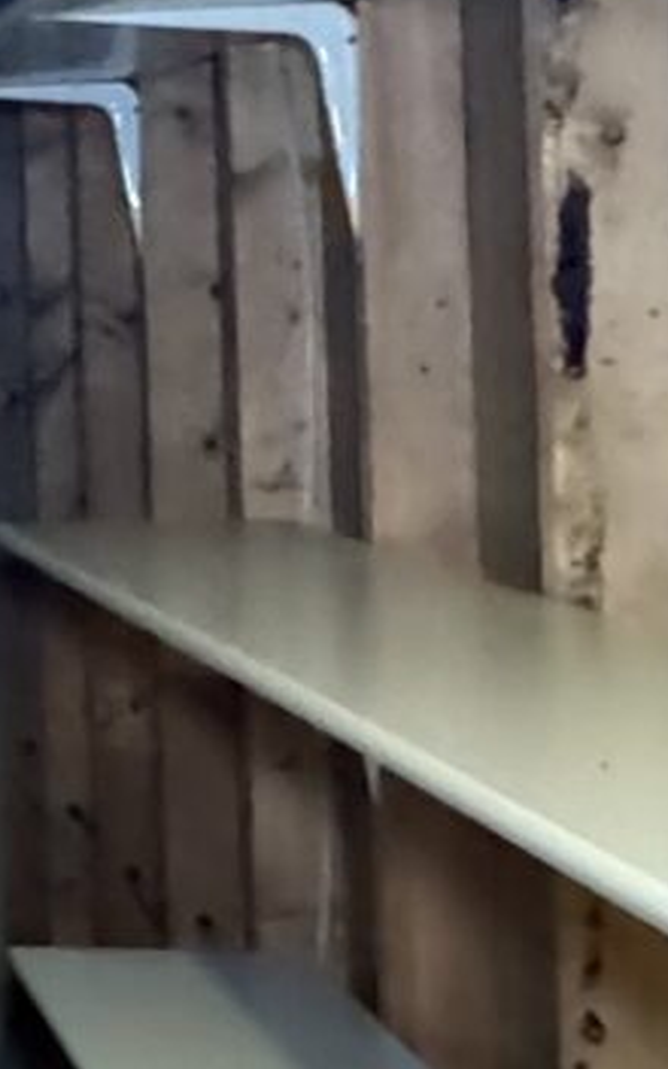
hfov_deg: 12.7
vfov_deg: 25.4
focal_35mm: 81
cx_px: -911
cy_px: 343
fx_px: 2359
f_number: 2.2
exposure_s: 1/60
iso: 1250
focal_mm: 2.22
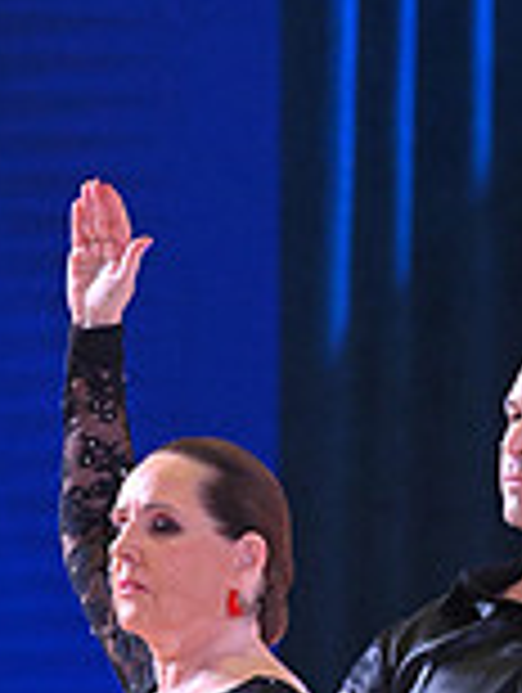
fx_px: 12672
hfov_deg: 2.4
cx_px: 295
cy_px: 1035
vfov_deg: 3.1
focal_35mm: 632
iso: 4000
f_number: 5
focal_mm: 175
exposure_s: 1/400
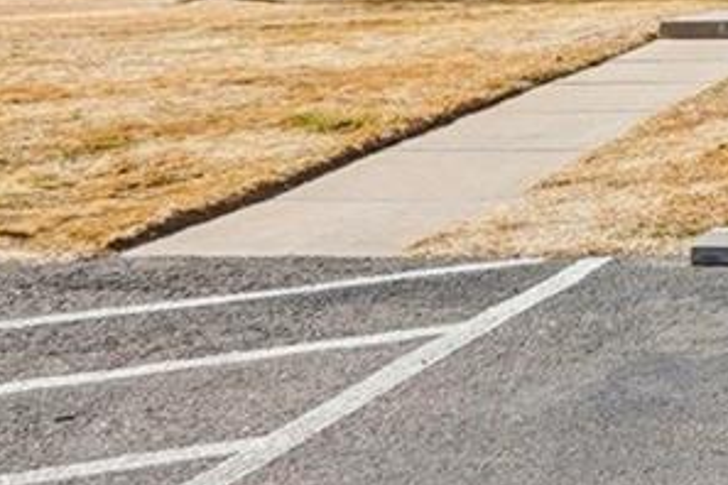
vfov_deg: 13.8
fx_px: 1961
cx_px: 1206
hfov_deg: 17.9
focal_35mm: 97
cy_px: -66
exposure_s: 1/320
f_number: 8
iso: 100
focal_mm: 12
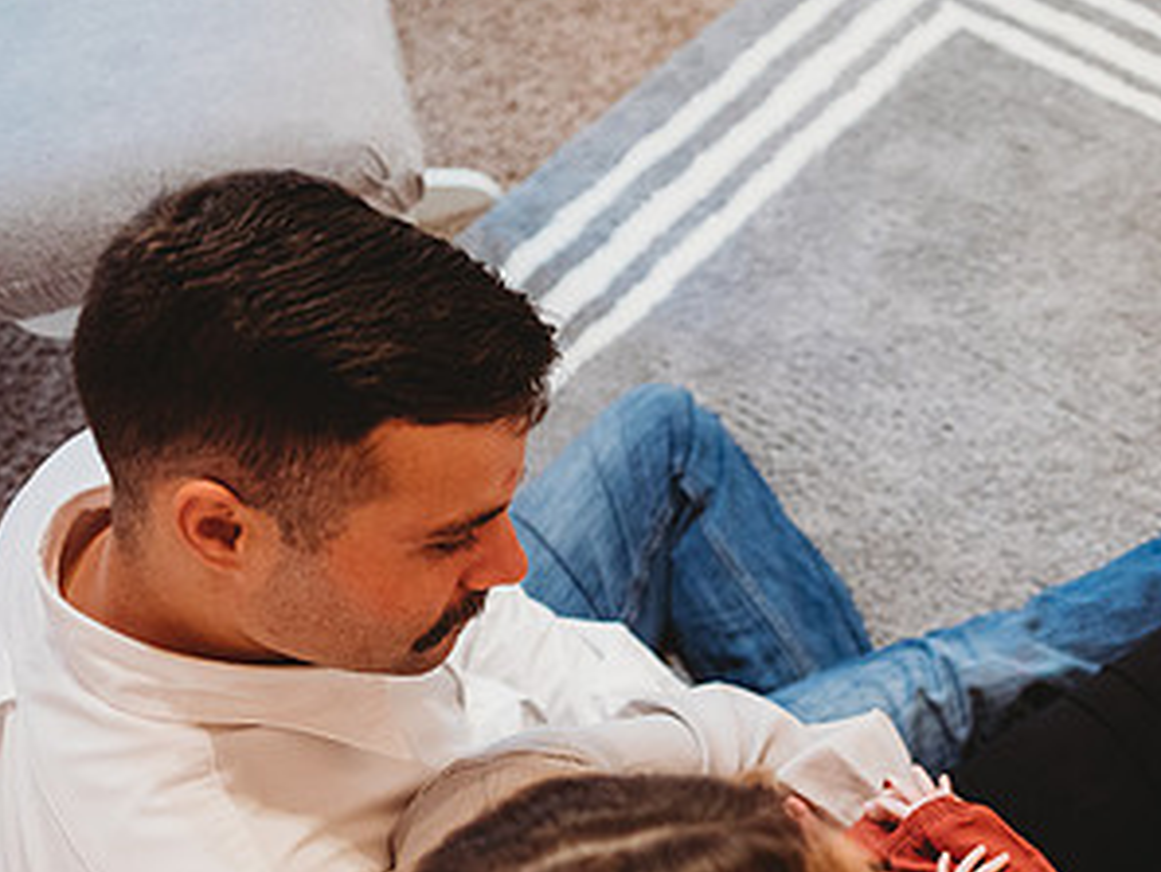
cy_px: 671
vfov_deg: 31.5
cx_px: 1024
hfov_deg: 39.3
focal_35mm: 45
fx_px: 1510
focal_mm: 24
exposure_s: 1/160
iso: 1250
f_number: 1.8
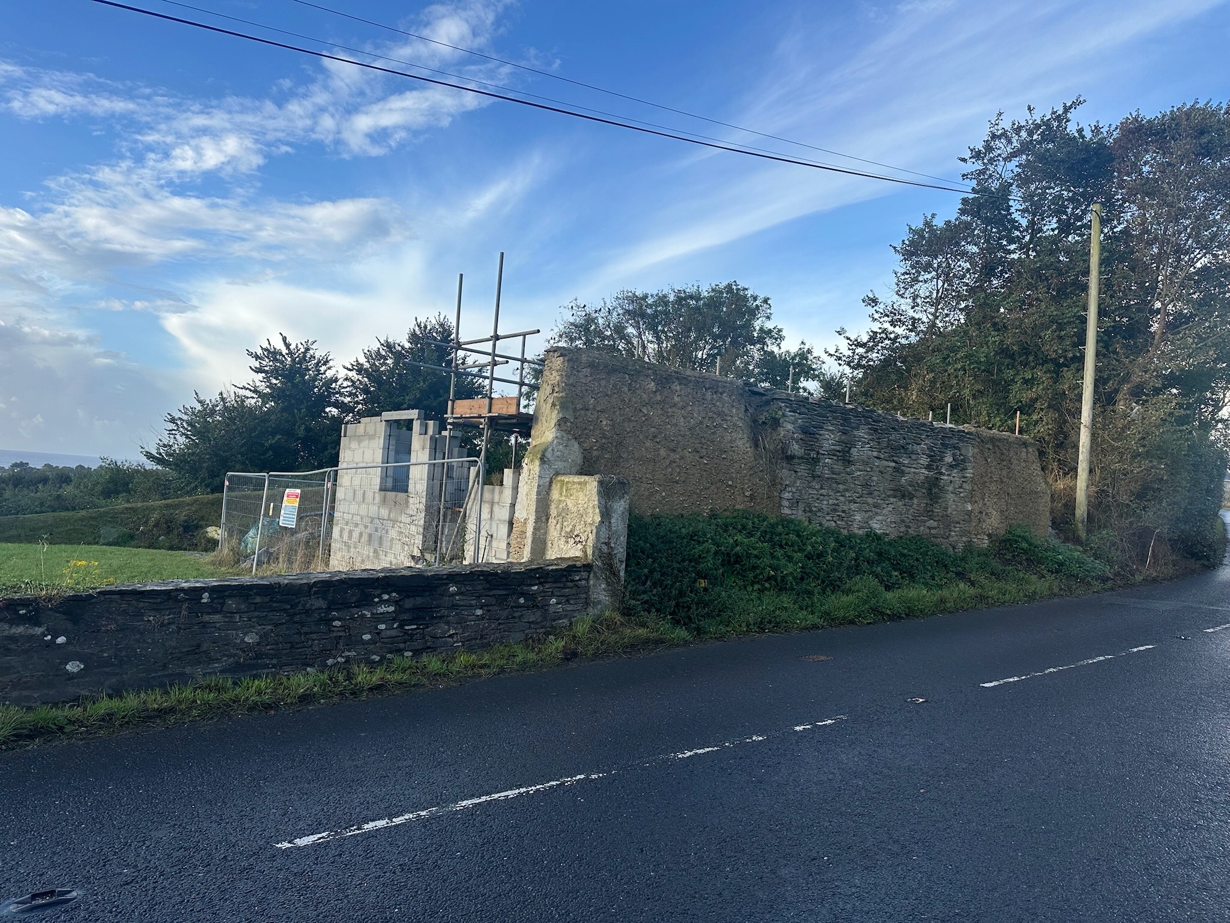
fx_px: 853
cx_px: 615
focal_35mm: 24
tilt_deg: +1.9
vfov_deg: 56.8
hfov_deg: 71.6
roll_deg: -4.9
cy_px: 462
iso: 80
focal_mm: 6.86
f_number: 1.78
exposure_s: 1/1812
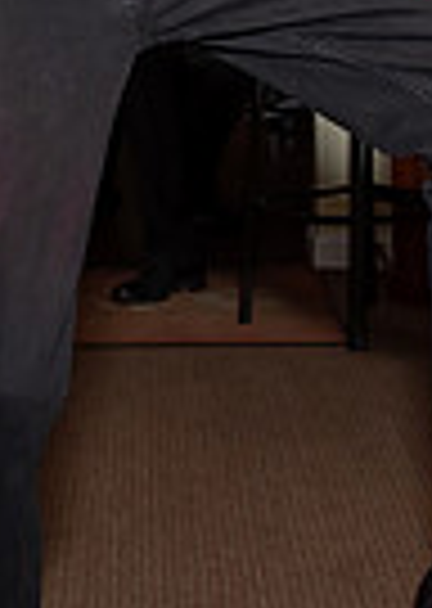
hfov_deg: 10.9
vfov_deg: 15.1
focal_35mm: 129
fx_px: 2222
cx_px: -89
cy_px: -102
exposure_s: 1/250
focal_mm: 17
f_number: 6.3
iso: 500
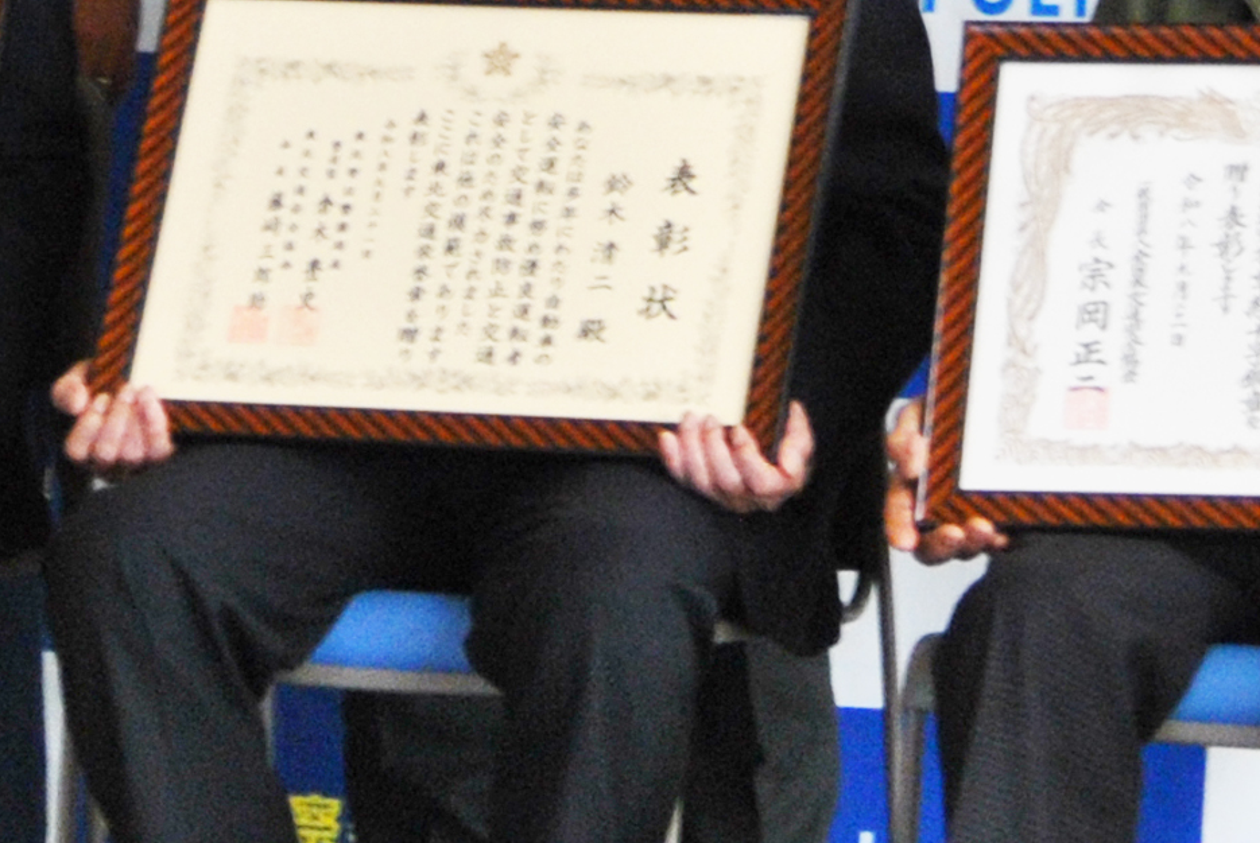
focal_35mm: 236
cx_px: 348
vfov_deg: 5.8
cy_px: -319
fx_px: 8270
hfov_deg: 8.7
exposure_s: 1/30
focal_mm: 38
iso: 360
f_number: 4
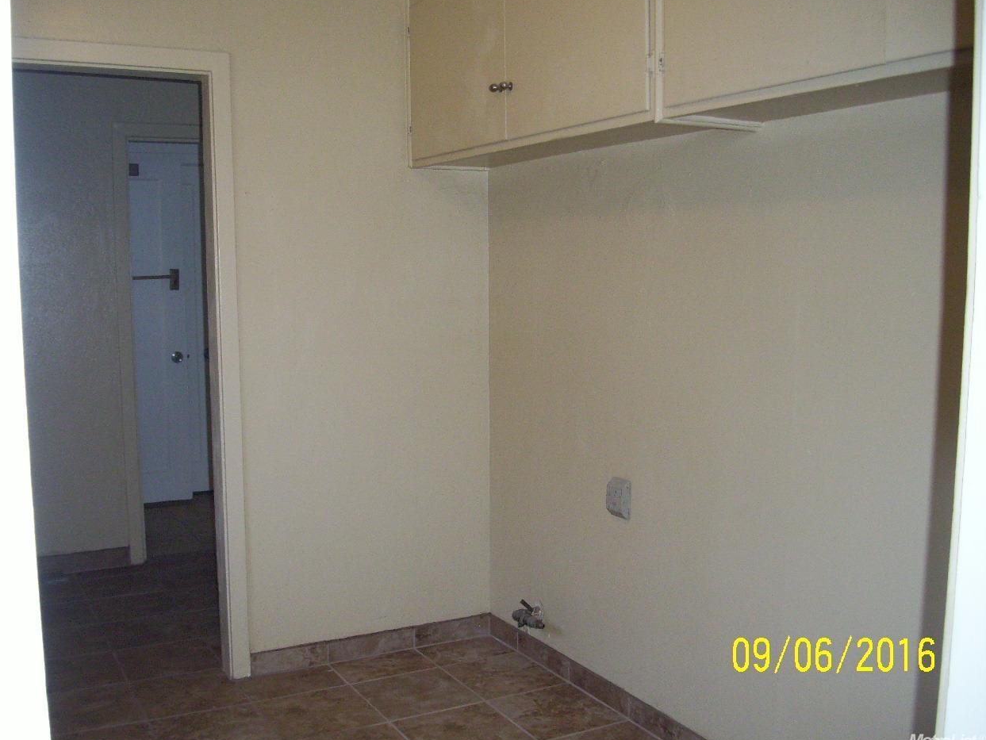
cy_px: 369
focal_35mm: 35
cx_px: 480
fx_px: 997
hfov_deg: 52.6
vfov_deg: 40.7
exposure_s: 1/40
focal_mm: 5.7
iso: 250
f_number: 2.9
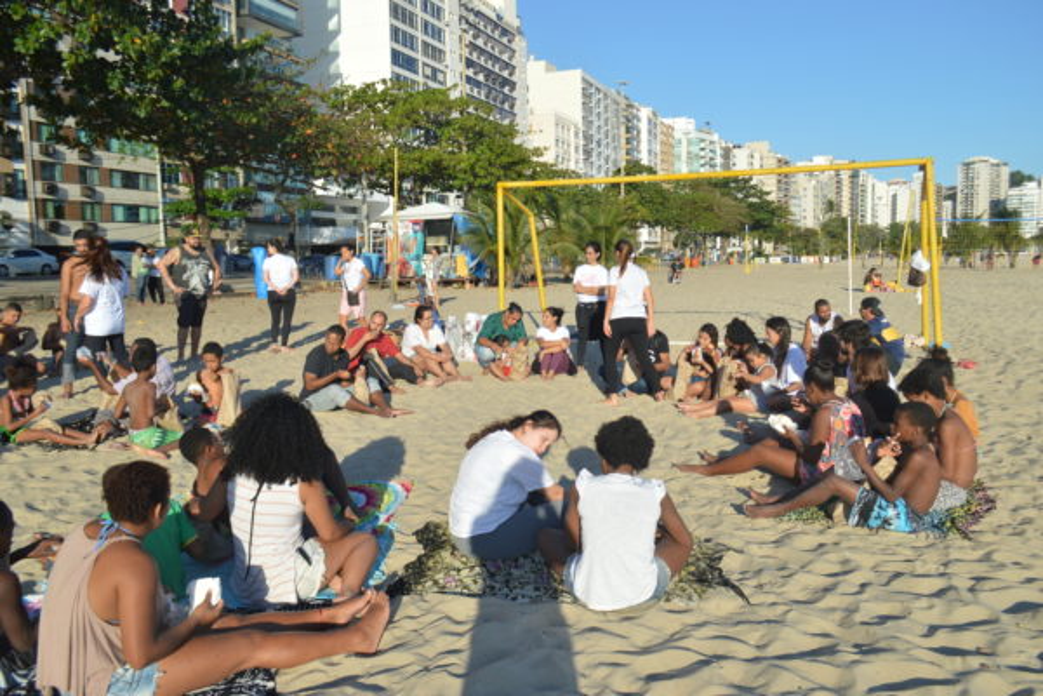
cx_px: 522
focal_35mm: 27
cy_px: 348
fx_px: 782
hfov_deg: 67.4
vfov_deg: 47.9
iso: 100
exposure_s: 1/500
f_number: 6.3
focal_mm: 18
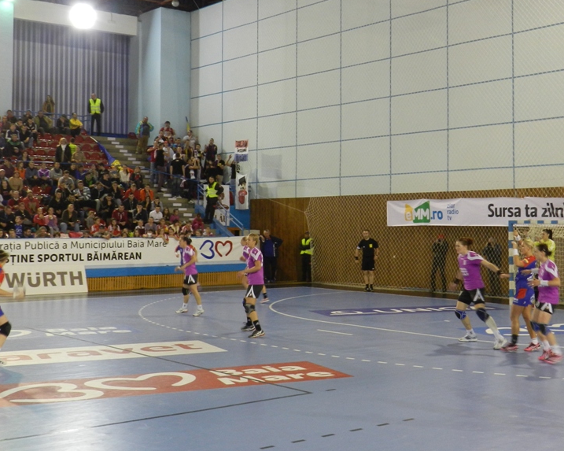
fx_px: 884
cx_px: 349
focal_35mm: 53
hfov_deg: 35.2
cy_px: 190
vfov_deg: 28.6
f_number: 4
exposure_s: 1/30
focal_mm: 6.7
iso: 280
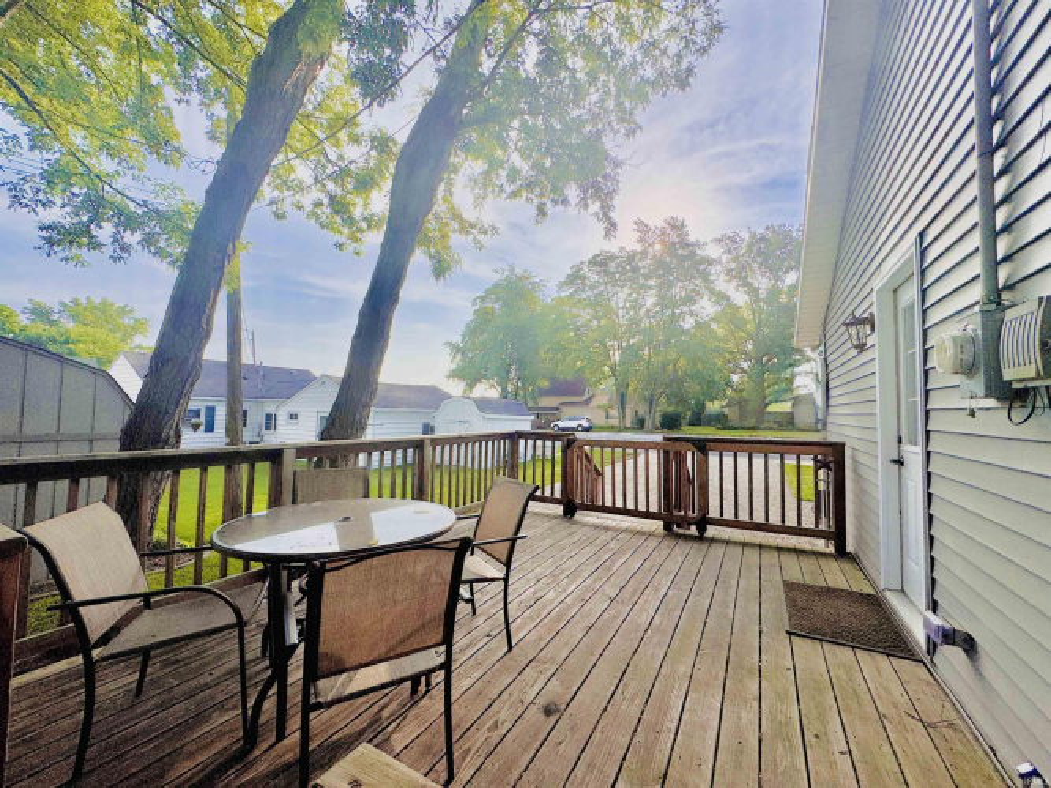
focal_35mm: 14
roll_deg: -1.6
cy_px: 394
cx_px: 526
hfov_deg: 102.1
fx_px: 425
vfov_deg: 85.7
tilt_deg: +2.4
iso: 32
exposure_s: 1/3906
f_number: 2.2
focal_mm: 2.22
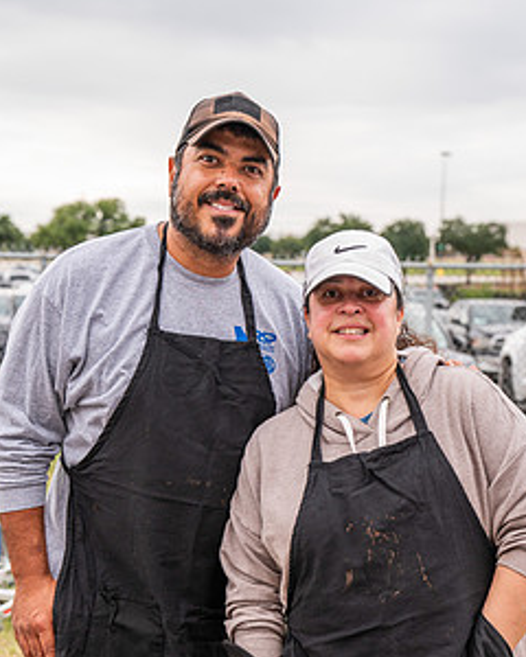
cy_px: 484
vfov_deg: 27.2
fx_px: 1343
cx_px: 270
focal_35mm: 69
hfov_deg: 22.2
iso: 500
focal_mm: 49
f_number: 4
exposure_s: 1/640
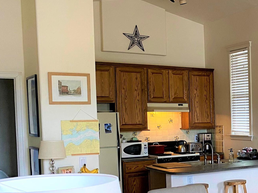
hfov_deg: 29.0
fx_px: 447
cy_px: 143
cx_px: 286
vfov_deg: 24.2
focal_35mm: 60
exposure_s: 1/60
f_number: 1.8
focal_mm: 4.25
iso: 100
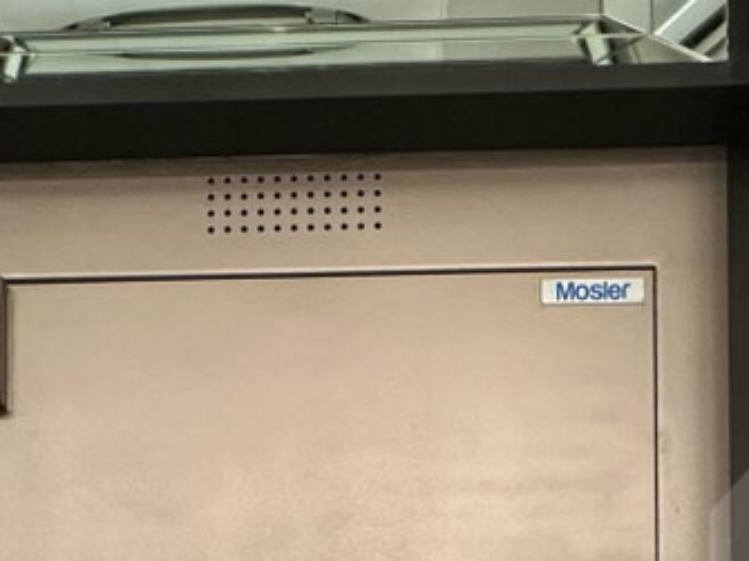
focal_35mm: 52
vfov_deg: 22.5
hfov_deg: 36.7
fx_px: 1125
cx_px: 305
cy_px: 860
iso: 250
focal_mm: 2.22
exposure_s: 1/50
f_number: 2.2
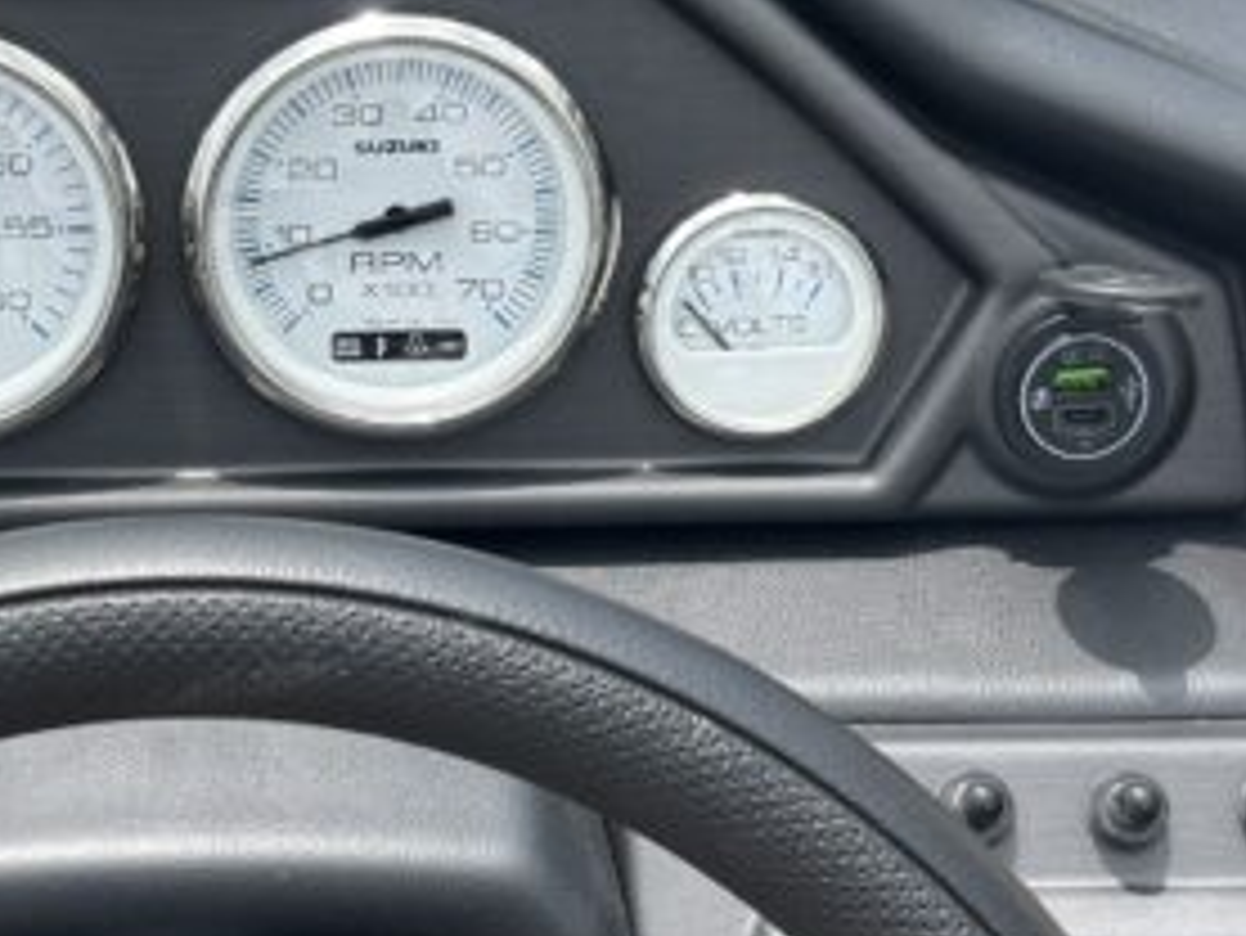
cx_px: 151
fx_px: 3601
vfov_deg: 14.8
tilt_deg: -40.8
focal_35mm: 100
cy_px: 315
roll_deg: +0.4
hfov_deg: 19.3
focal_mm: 5.96
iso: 32
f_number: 1.6
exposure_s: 1/1567
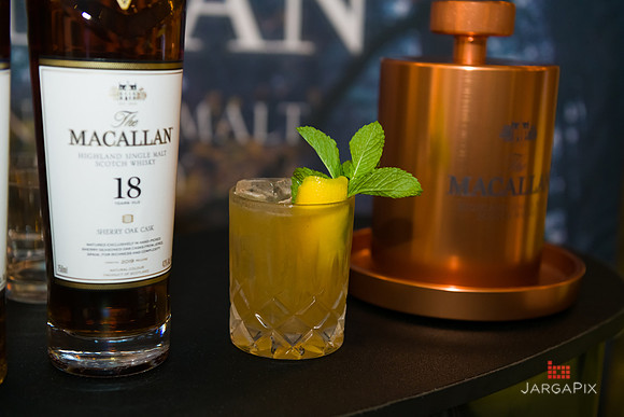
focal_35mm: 52
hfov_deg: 38.2
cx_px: 312
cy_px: 208
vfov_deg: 26.0
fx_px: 902
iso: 1600
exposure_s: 1/125
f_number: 3.2
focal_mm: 52
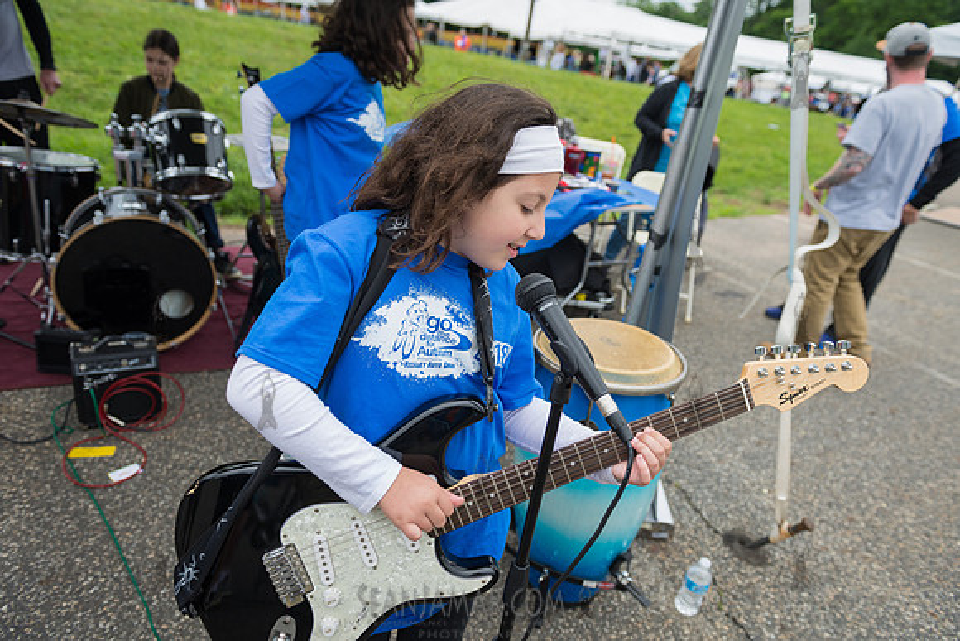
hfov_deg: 73.7
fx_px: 640
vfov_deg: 53.2
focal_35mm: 24
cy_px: 320
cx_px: 480
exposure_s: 1/800
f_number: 3.5
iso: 200
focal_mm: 24
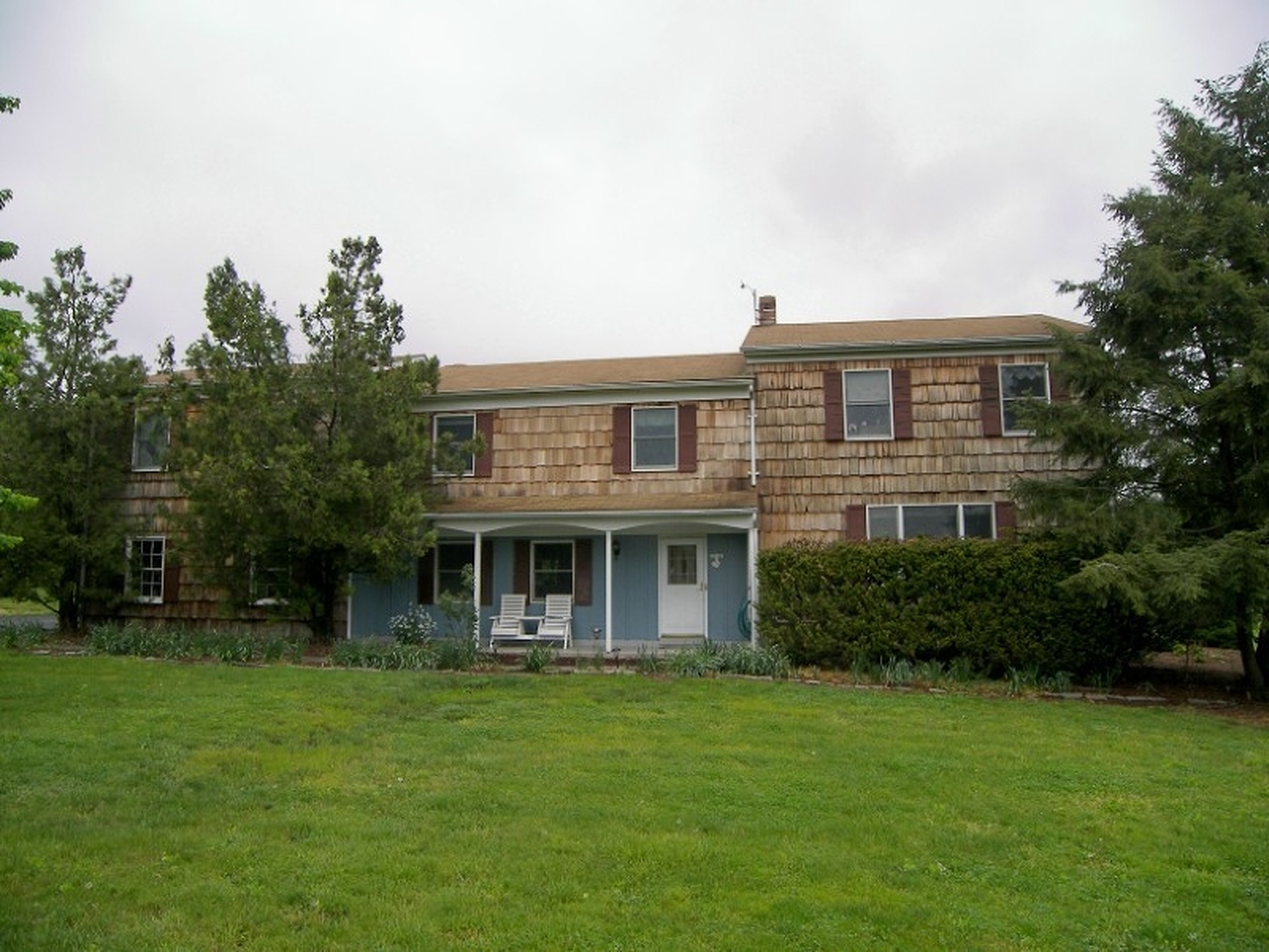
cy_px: 476
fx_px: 880
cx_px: 634
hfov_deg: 71.6
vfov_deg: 56.8
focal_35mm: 24
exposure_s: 1/200
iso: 50
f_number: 2.8
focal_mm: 5
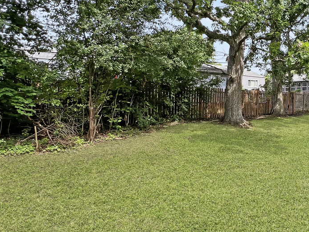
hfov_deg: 59.5
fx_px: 241
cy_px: 120
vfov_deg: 51.4
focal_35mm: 27
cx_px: 253
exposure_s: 1/350
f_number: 1.8
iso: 32
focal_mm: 1.57
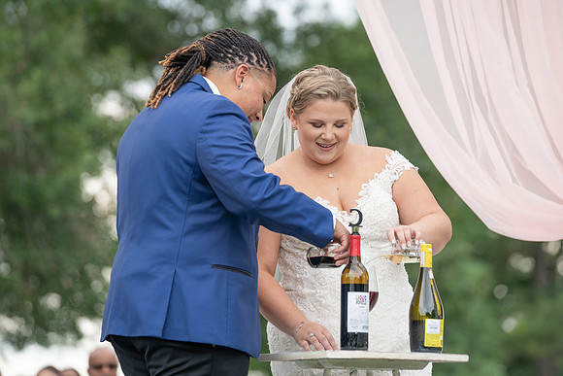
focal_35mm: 198
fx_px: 3103
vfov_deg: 6.9
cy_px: 172
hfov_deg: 10.4
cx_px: 276
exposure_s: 1/200
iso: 125
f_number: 4
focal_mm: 176
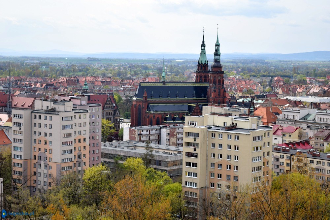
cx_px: 165
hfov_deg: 24.6
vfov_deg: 16.6
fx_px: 756
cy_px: 110
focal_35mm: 82
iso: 400
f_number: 7.1
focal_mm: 55
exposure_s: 1/1600
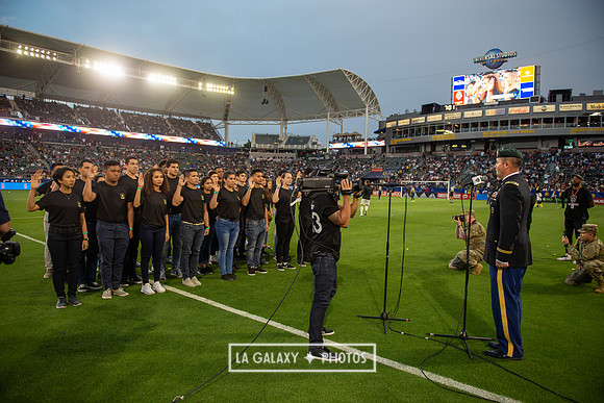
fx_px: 403
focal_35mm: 24
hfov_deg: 73.7
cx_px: 302
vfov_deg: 53.2
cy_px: 202
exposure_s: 1/500
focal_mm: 24
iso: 400
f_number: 2.8
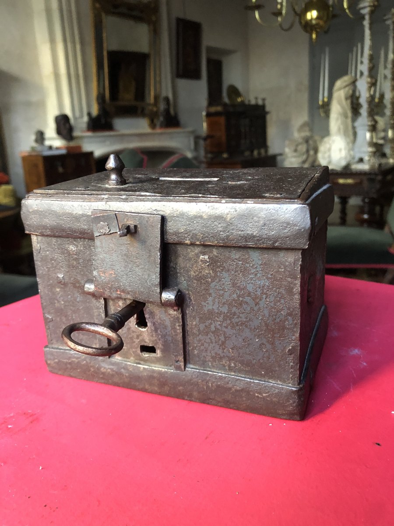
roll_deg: +2.8
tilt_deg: -16.0
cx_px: 197
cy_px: 263
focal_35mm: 28
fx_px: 425
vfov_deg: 63.4
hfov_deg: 49.7
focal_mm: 4
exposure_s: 1/15
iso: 100
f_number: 1.8
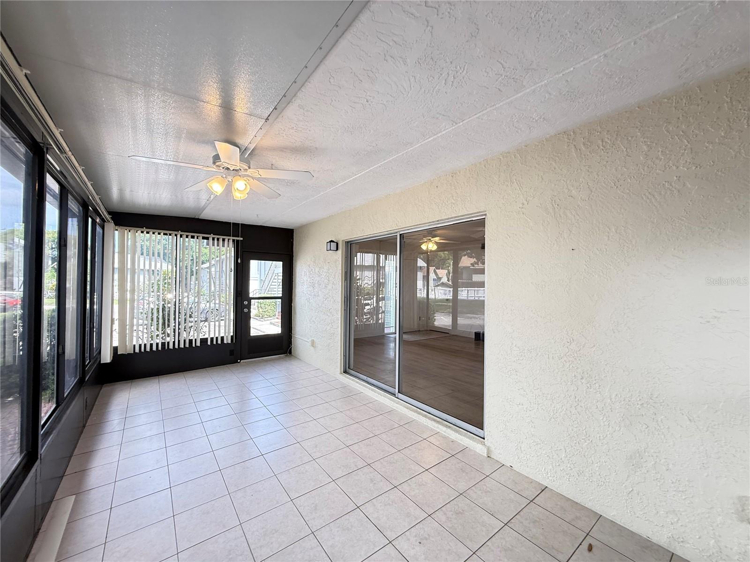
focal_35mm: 14
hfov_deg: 102.1
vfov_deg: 85.7
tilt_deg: +1.8
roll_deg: -1.9
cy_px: 281
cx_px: 375
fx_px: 303
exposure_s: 1/99
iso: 160
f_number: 2.2
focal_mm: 2.22
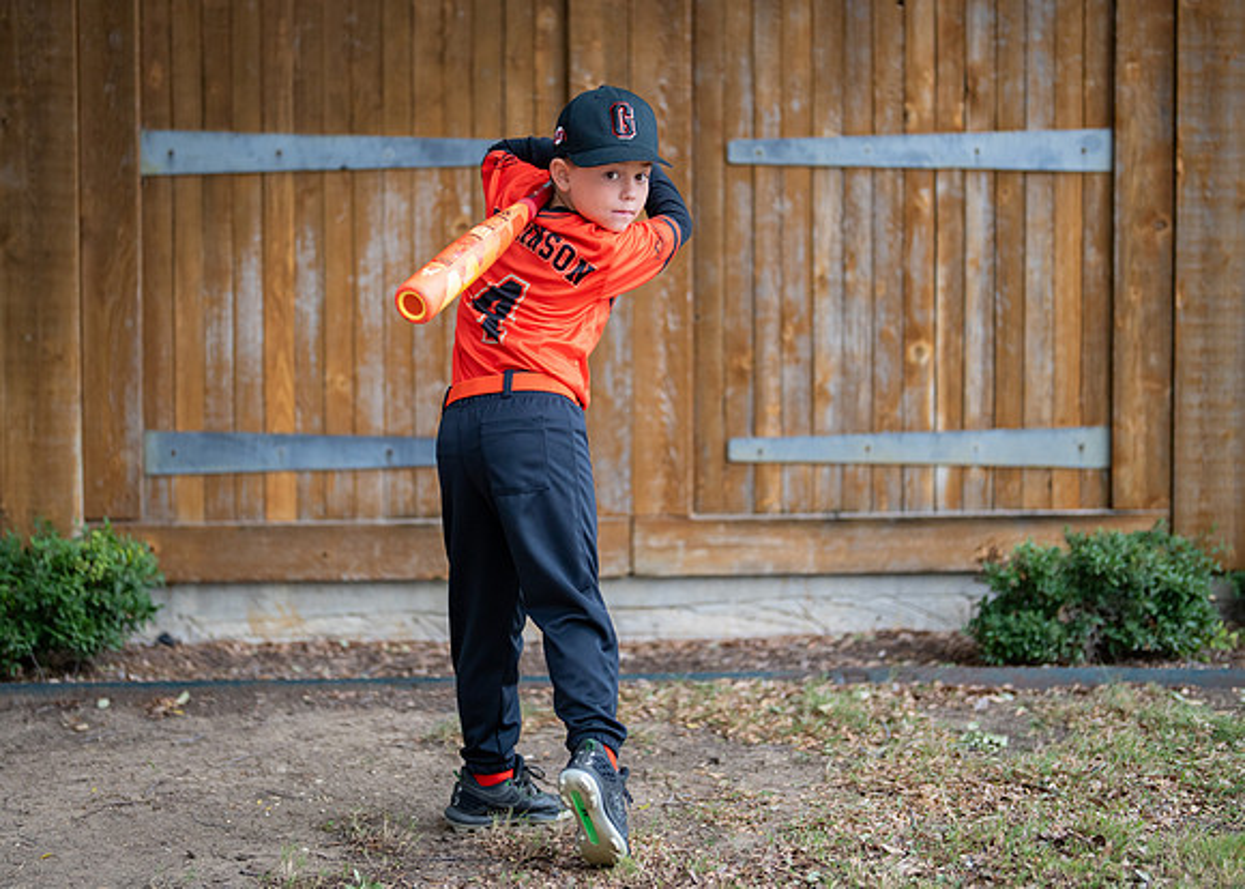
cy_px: 372
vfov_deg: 21.8
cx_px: 570
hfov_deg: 30.1
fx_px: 2310
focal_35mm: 65
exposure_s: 1/800
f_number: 1.2
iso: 400
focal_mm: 50
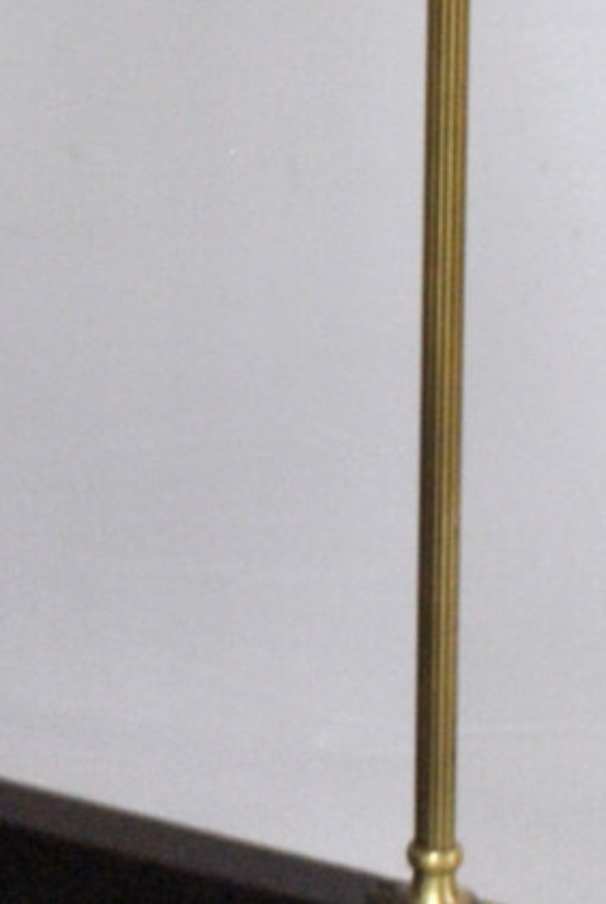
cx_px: -428
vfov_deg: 6.2
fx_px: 8254
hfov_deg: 4.2
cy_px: -73
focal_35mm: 328
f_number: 5
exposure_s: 1/25
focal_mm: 36
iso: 400
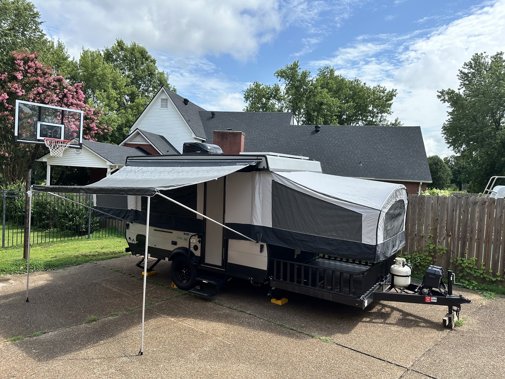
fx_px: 350
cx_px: 252
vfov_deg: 56.8
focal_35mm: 24
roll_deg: -3.4
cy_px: 190
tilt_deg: -2.4
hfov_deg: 71.6
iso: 80
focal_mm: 6.86
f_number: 1.78
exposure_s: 1/2882
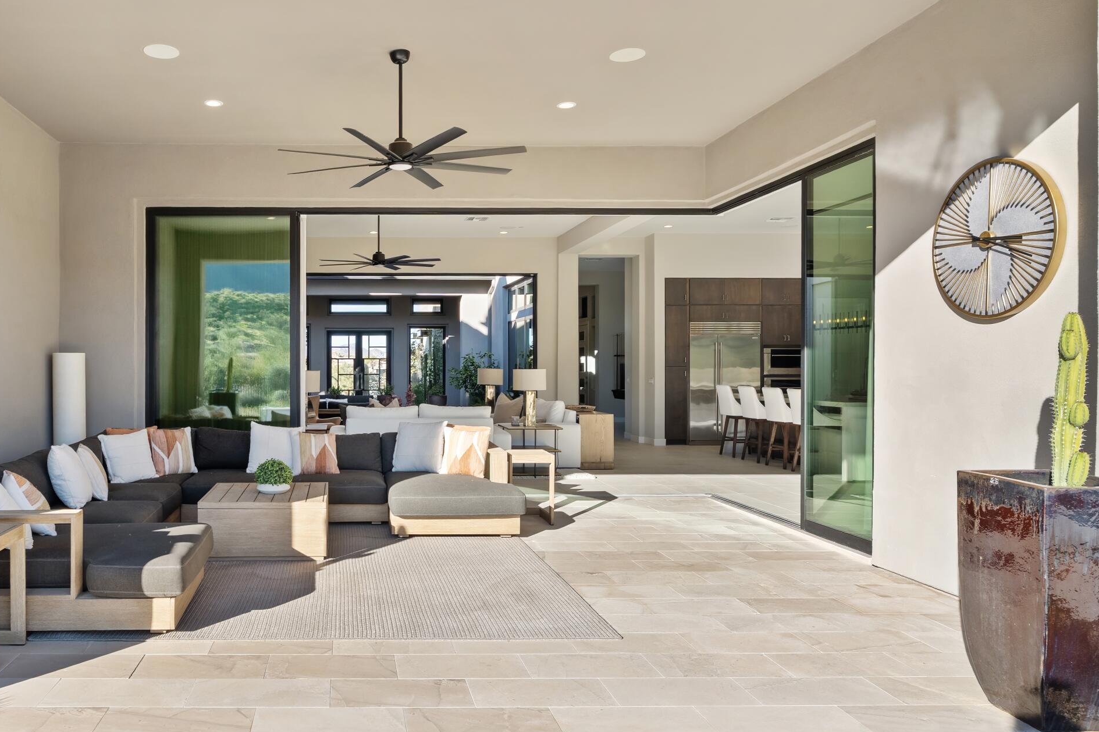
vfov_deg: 47.9
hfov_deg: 65.4
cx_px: 355
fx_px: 824
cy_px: 375
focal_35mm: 27
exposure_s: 1/200
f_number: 8
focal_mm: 17
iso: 800
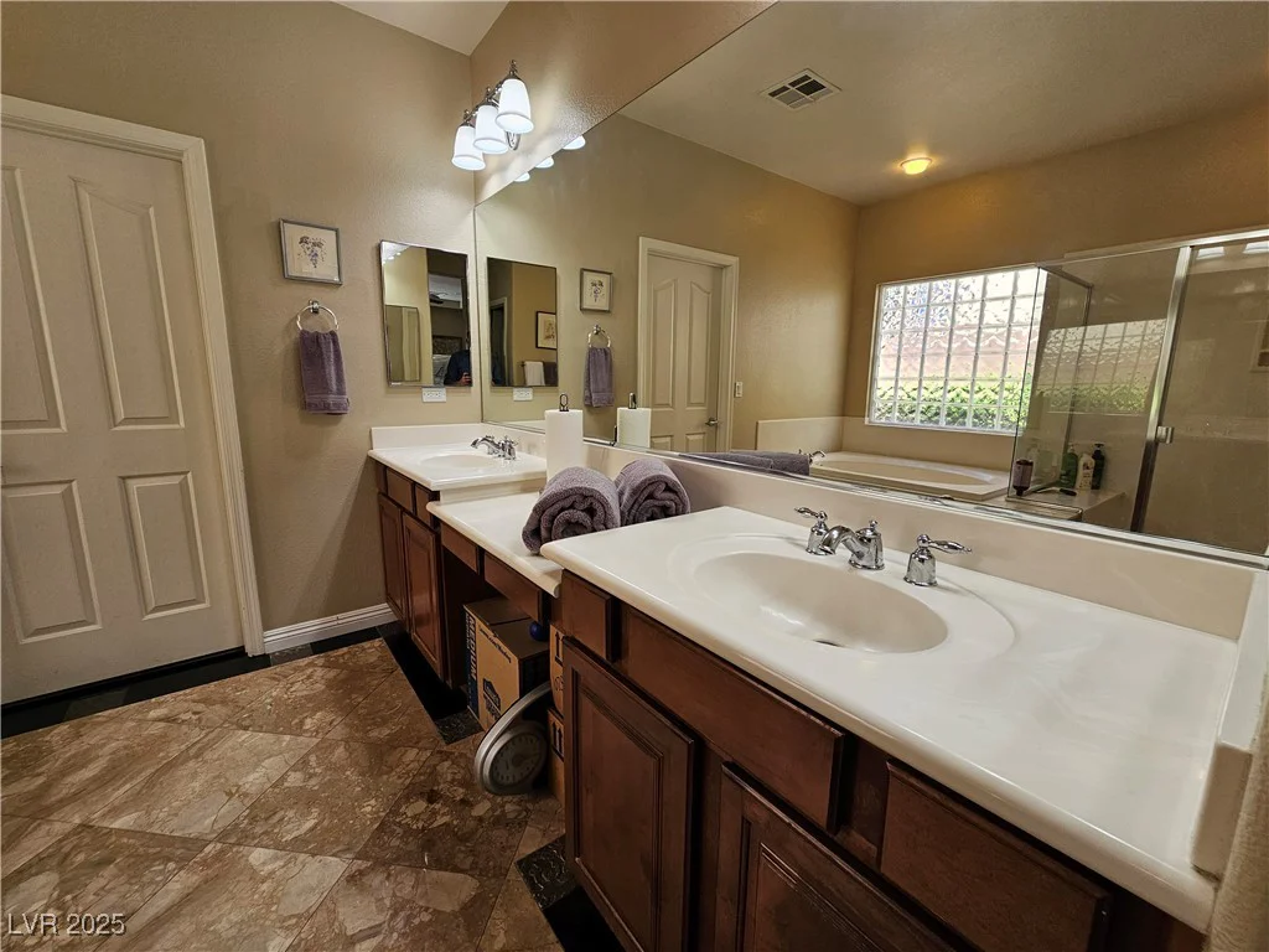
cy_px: 476
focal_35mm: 13
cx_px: 634
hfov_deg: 106.2
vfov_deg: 89.9
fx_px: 477
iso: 80
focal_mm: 2.2
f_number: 2.2
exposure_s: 1/120
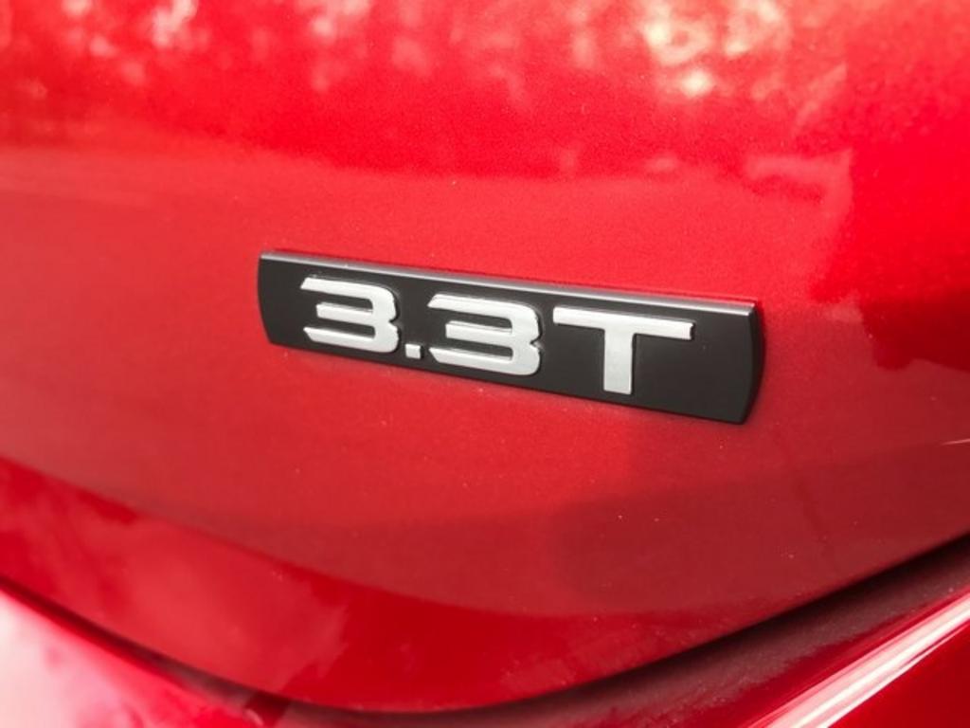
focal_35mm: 28
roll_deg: +2.8
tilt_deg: -25.5
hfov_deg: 63.4
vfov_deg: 49.7
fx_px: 785
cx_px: 485
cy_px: 364
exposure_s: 1/120
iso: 25
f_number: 1.8
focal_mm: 3.99
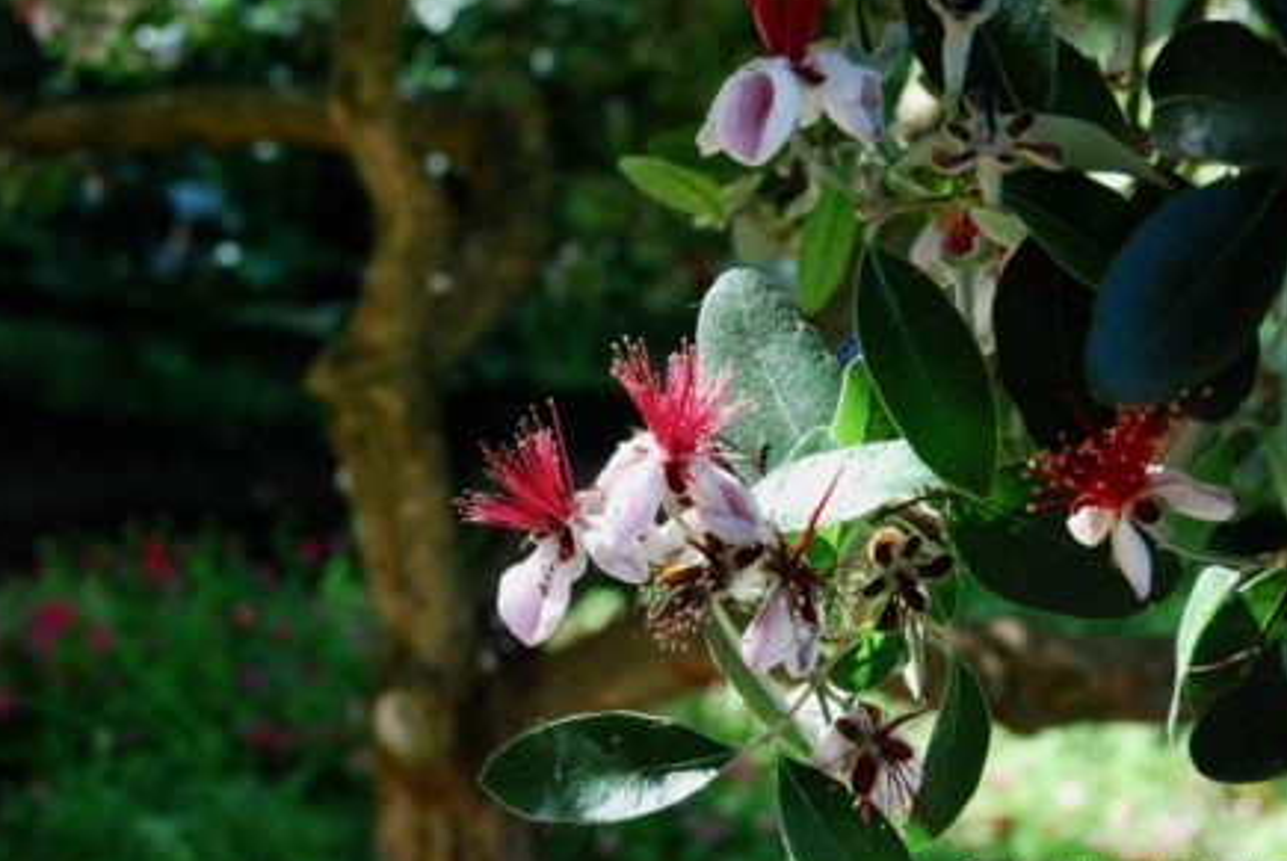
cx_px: 678
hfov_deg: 29.2
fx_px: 2469
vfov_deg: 19.8
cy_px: 425
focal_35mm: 69
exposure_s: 1/320
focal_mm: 40
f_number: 8
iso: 1000
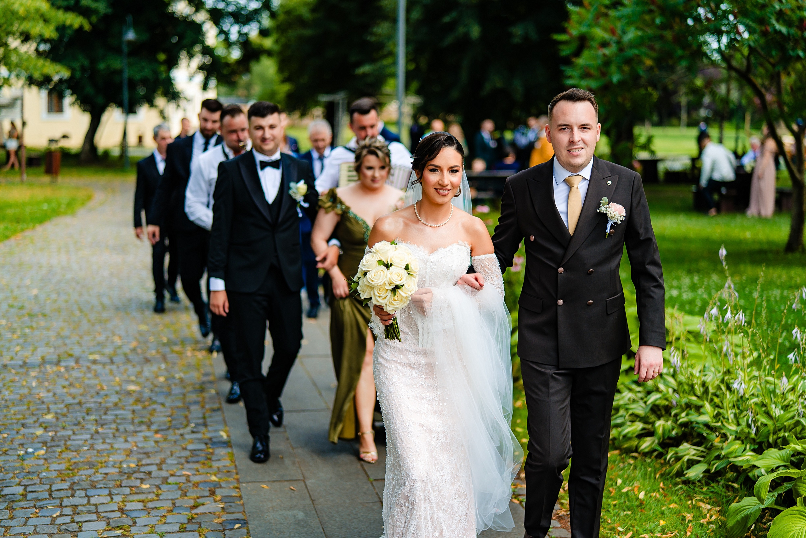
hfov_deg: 39.6
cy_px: 269
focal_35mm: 50
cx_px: 403
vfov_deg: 27.0
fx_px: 1119
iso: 100
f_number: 1.4
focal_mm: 50
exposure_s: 1/1600
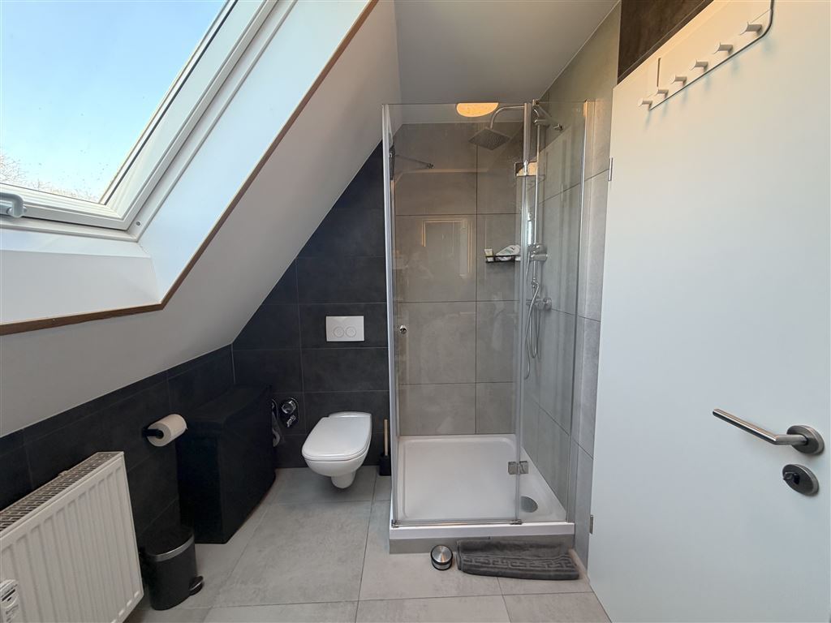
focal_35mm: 14
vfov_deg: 85.7
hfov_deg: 102.1
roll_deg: +1.6
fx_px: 336
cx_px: 416
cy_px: 312
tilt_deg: -6.7
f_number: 2.2
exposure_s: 1/100
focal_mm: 2.22
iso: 100
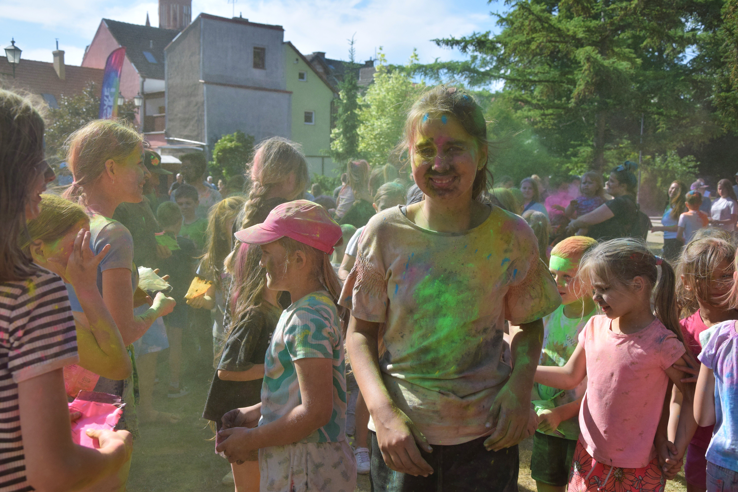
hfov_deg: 46.4
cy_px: 246
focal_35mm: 42
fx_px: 861
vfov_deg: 31.9
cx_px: 369
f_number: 7.1
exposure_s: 1/1600
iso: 400
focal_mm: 28
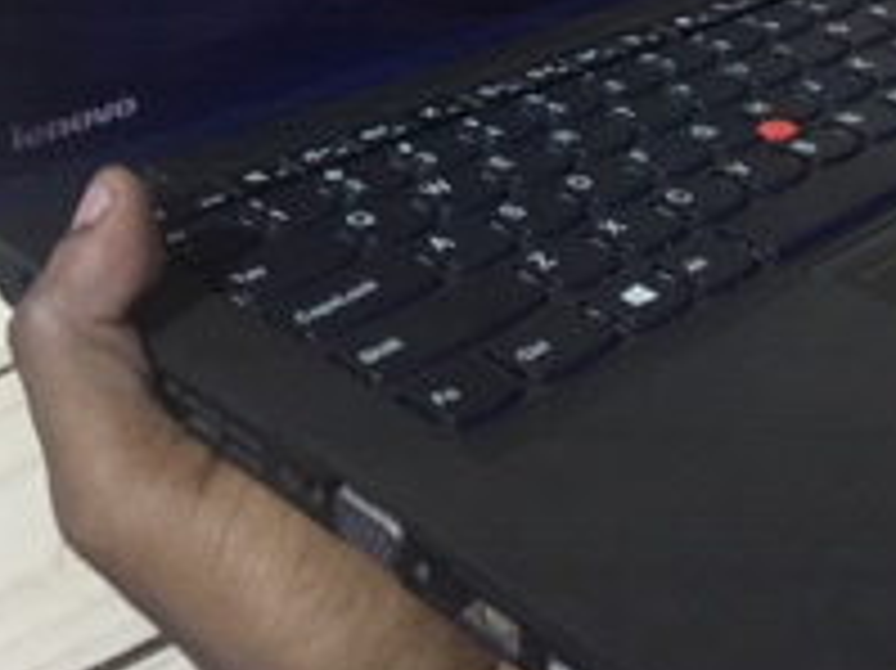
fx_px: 1888
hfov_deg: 26.4
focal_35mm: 73
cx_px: 644
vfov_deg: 19.1
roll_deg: +20.0
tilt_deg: -3.9
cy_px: -115
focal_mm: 4.15
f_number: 2.2
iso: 200
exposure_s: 1/8
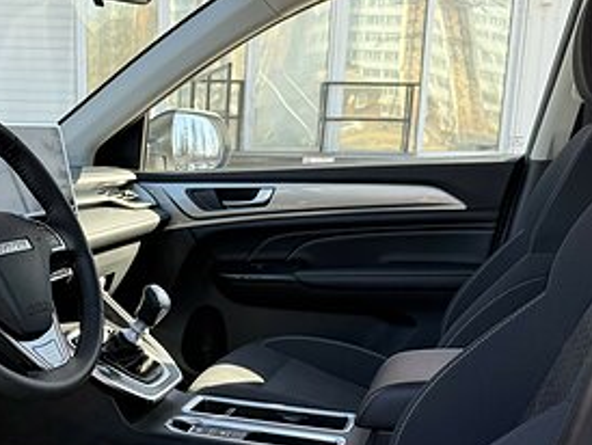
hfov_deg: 38.1
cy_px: 327
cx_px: 117
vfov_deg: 29.9
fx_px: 822
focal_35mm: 48
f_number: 1.78
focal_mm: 6.76
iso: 100
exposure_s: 1/426
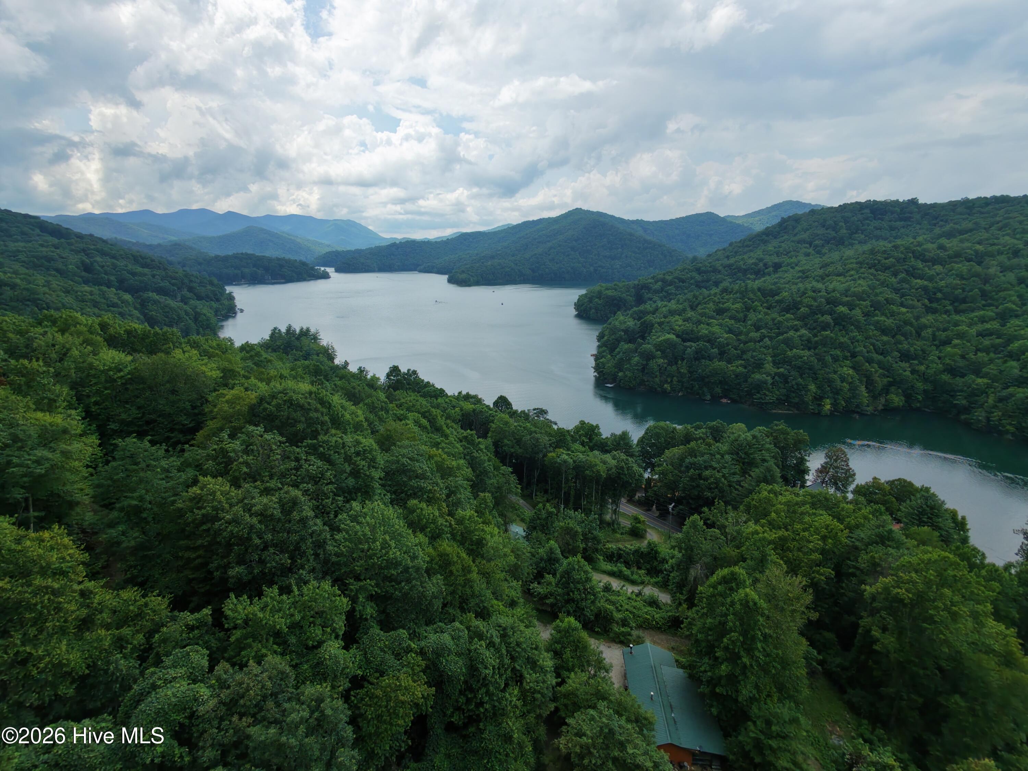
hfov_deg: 94.5
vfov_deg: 78.1
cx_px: 514
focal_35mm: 16
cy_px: 386
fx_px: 475
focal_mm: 3.05
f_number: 2.2
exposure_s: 1/500
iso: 100
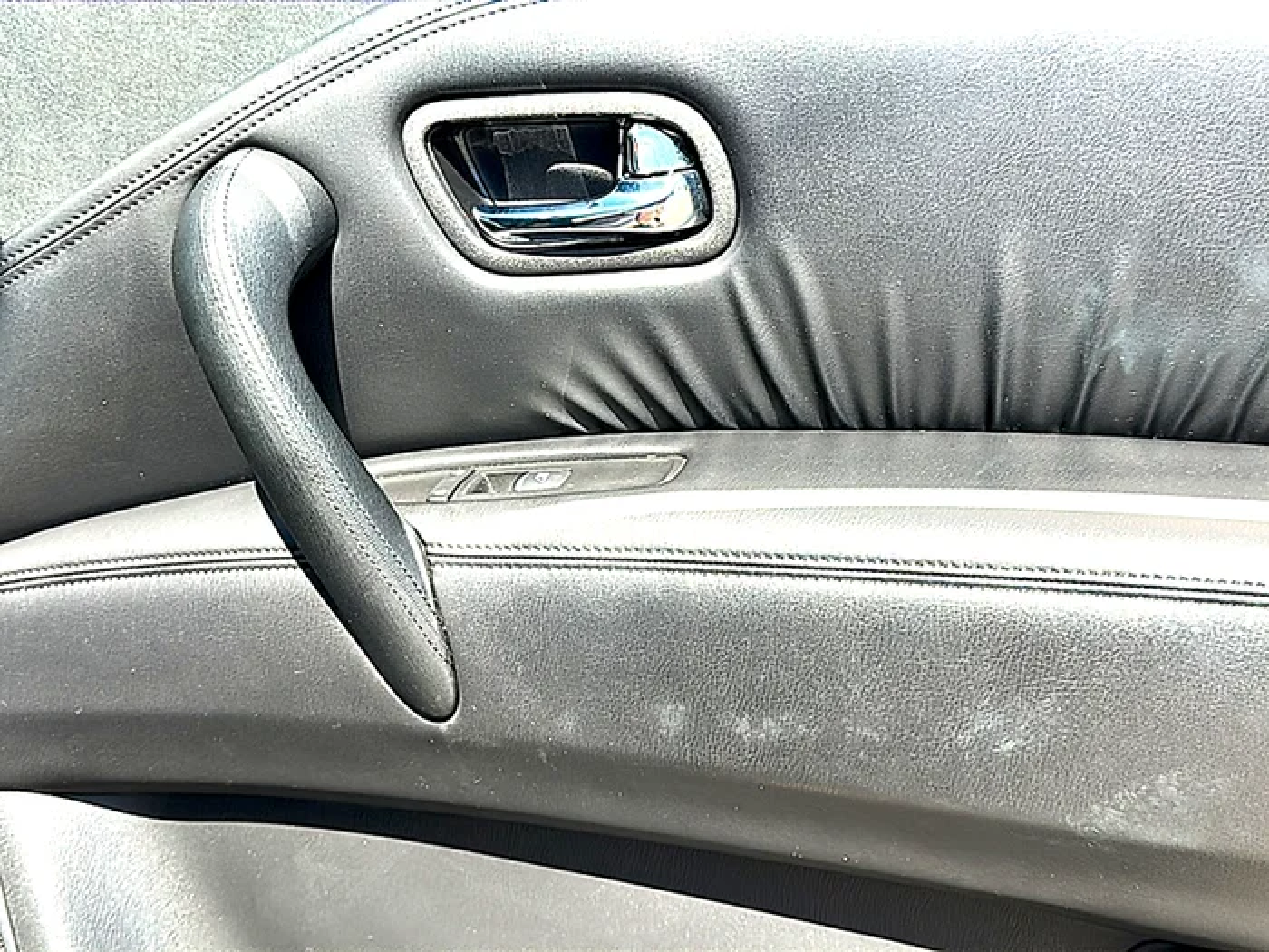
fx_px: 1393
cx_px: 634
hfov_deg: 49.0
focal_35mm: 38
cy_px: 476
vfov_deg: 37.7
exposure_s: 1/740
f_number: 1.78
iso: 80
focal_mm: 6.86
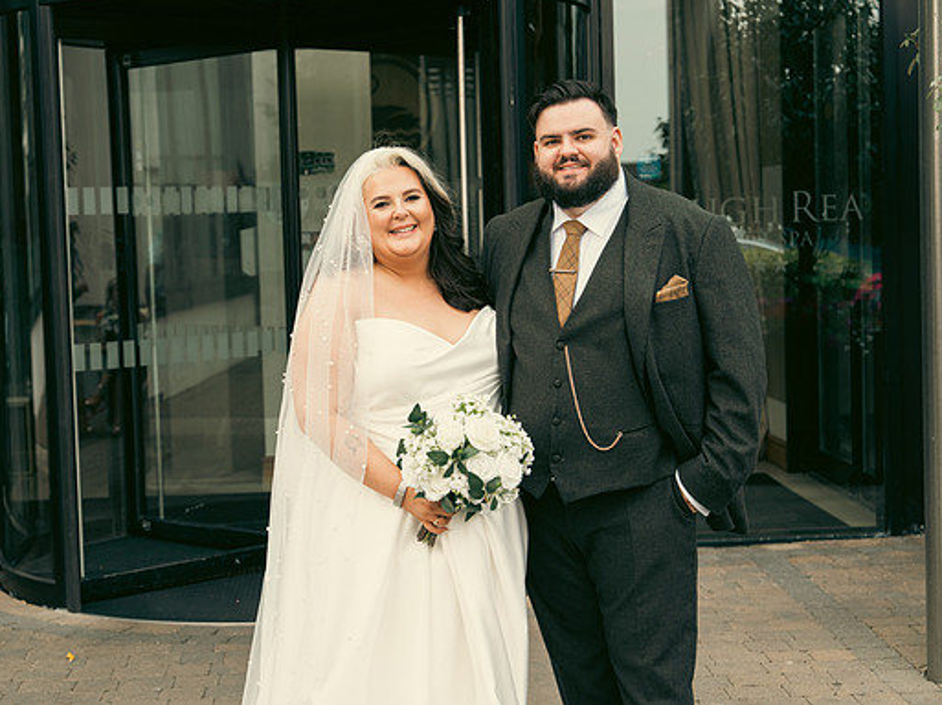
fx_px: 2012
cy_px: 352
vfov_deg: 19.9
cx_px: 422
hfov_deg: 26.3
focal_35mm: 74
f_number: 5
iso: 200
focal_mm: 68
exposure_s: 1/250
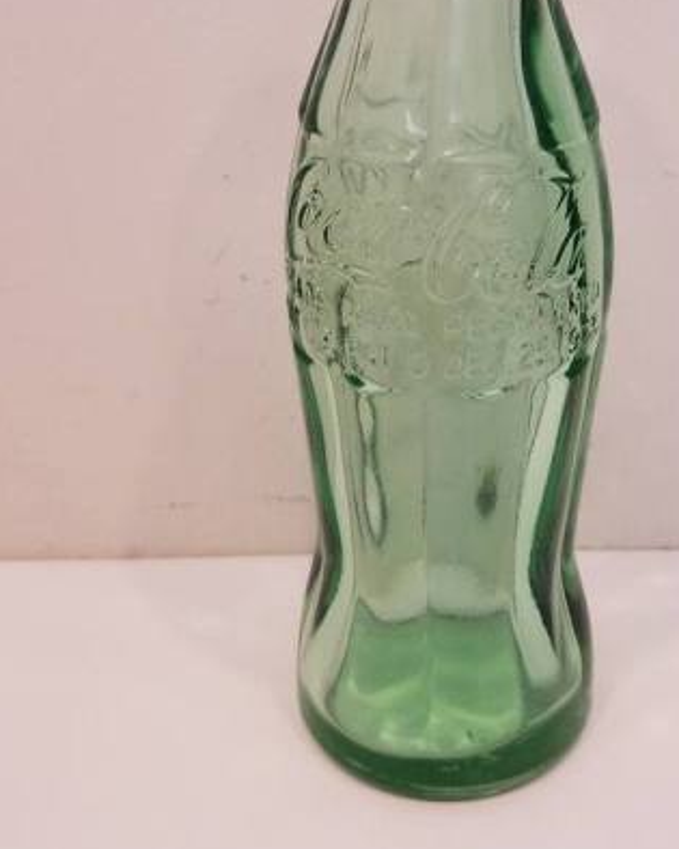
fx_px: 1081
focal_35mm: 43
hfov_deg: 34.6
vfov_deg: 41.7
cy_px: 221
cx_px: 448
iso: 160
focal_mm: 4.2
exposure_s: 1/60
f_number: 1.7
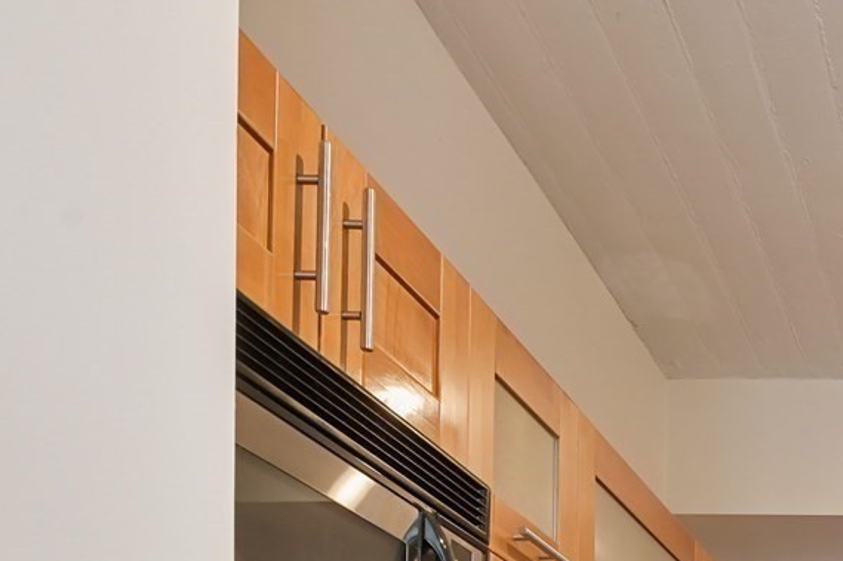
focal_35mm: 54
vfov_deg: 20.2
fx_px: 1264
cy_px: 918
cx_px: 1015
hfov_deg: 31.0
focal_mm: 15
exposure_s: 1/15
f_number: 9
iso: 640
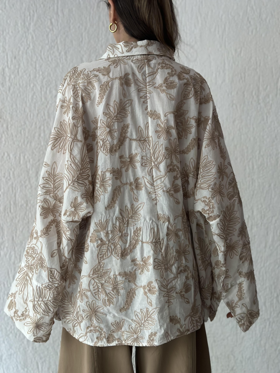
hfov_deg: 30.3
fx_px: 518
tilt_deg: -5.4
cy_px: 186
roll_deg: -0.3
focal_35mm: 48
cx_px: 140
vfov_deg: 39.7
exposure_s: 1/60
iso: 400
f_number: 1.78
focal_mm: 6.86
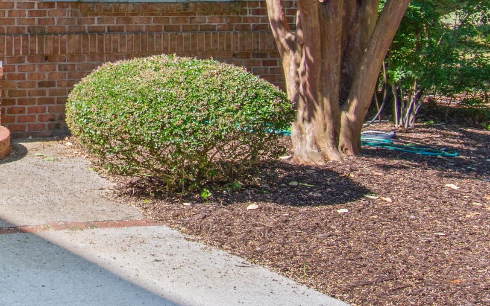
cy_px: -2
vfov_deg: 16.0
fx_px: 1068
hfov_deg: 23.4
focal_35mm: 80
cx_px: -110
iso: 100
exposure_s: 1/200
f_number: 7.1
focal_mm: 20
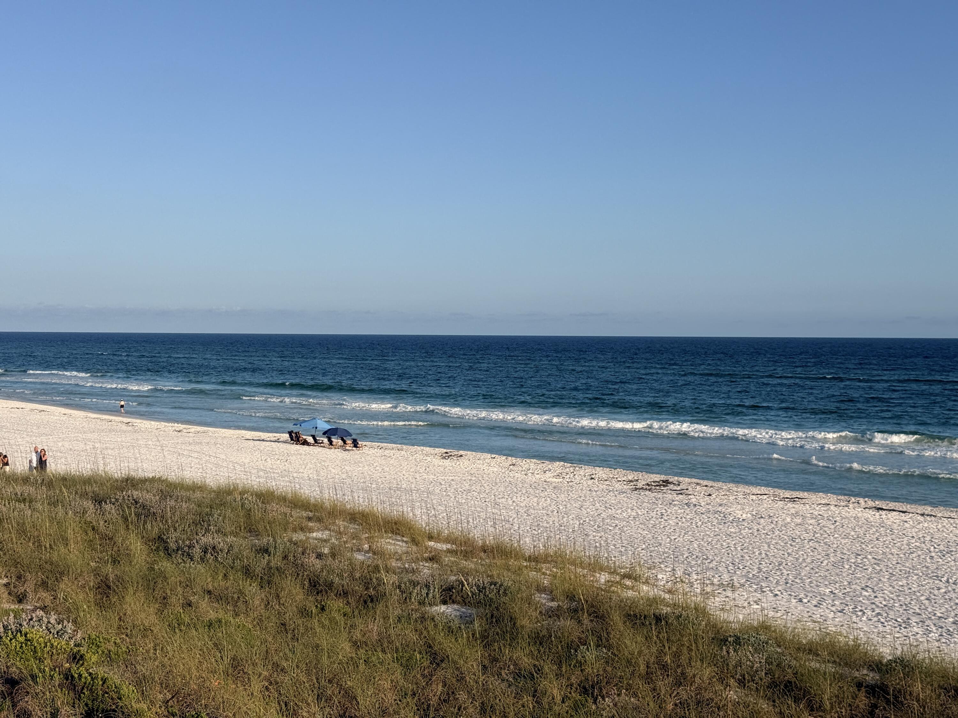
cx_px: 479
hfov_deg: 39.7
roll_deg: -1.1
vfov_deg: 30.3
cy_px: 359
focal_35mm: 48
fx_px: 1328
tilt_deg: -1.3
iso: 80
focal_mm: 6.76
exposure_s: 1/7874
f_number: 1.78
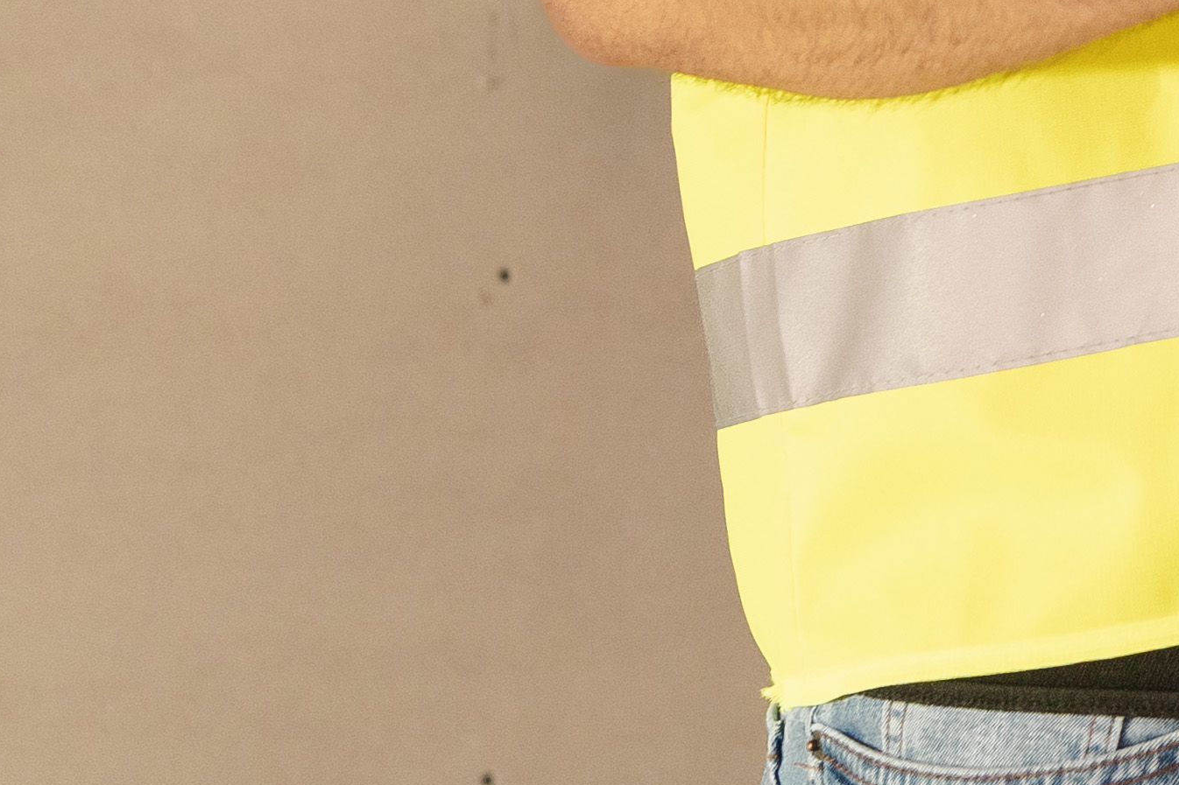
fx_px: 5108
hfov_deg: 12.3
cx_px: 1931
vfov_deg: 8.3
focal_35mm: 156
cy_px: -912
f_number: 3.5
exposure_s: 1/100
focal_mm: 35
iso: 500
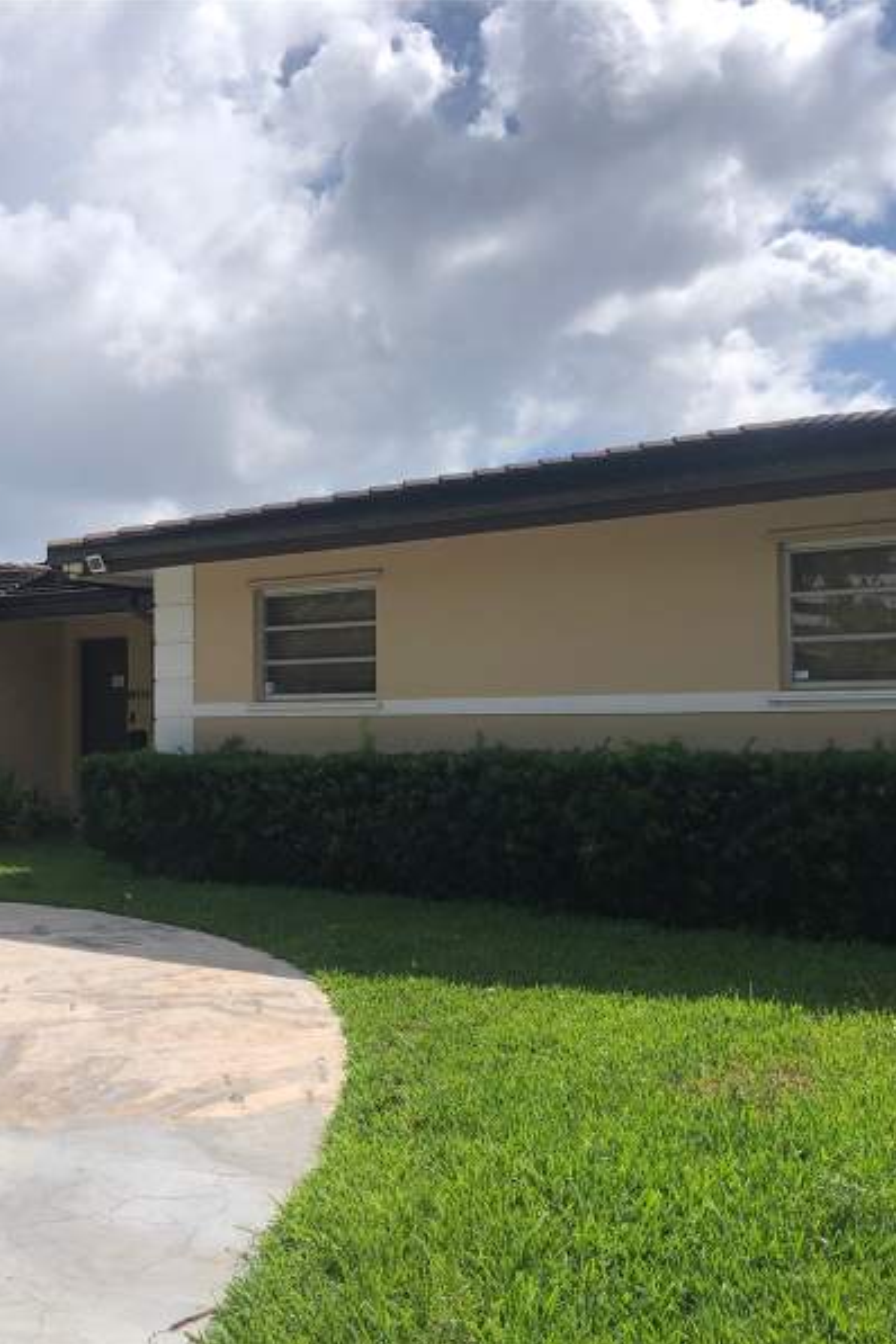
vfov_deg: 49.6
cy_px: 673
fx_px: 1456
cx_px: 322
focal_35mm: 39
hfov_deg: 34.0
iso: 25
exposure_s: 1/4367
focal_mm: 3.99
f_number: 1.8
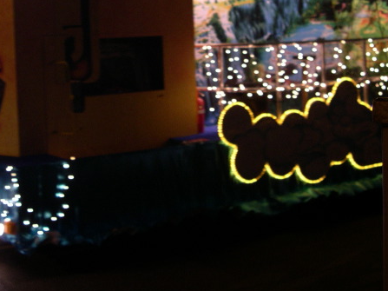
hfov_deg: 28.5
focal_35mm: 68
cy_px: 36
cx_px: 157
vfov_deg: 21.2
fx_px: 762
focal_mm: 8
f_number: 2.8
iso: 138
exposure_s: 1/20.5
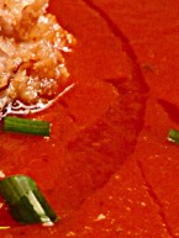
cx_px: -157
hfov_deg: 10.8
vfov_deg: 15.2
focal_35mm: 128
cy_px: 26
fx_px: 882
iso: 64
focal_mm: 4.12
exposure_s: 1/20
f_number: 2.4
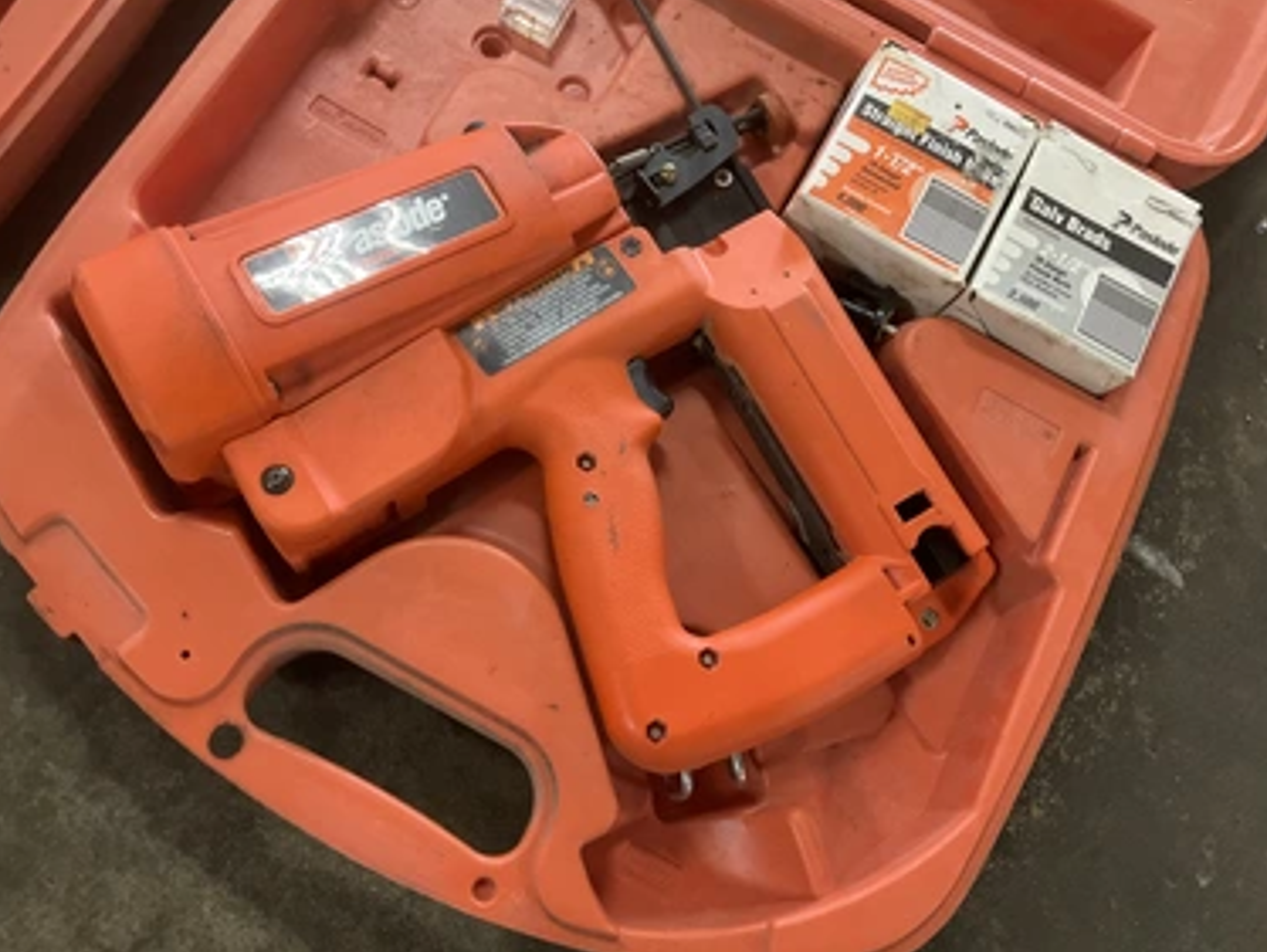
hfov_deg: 58.3
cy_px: 461
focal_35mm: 31
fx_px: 1135
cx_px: 634
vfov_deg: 45.5
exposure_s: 1/60
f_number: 1.8
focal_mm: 3
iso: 200
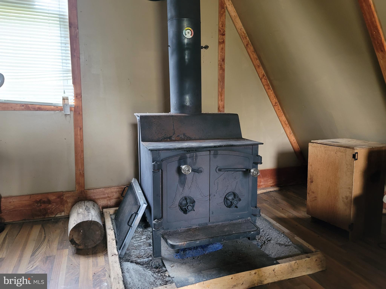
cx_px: 193
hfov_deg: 69.4
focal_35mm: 25
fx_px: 279
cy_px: 144
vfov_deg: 54.9
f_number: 1.8
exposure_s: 1/40
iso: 320
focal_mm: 7
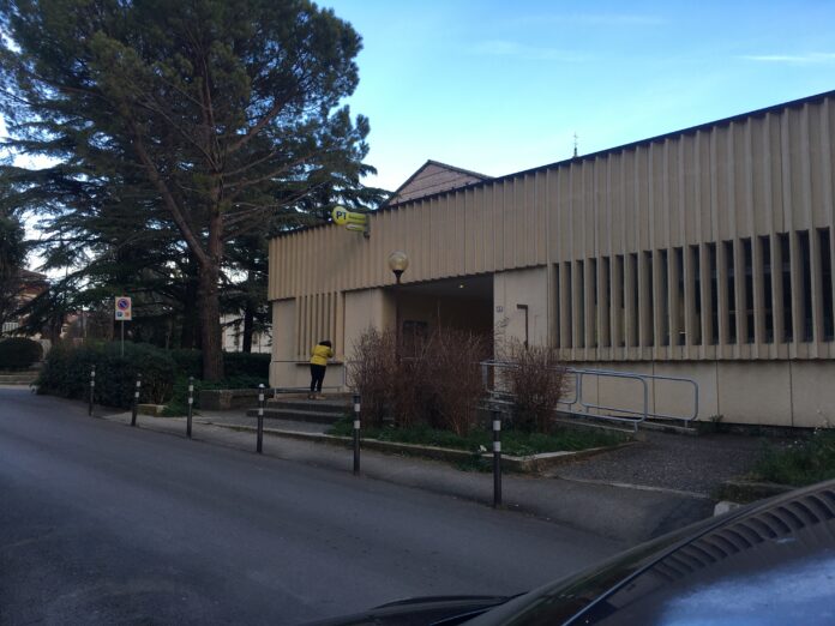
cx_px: 418
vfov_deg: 48.2
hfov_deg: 61.7
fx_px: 700
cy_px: 313
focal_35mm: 29
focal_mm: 4.15
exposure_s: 1/167
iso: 25
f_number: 2.2
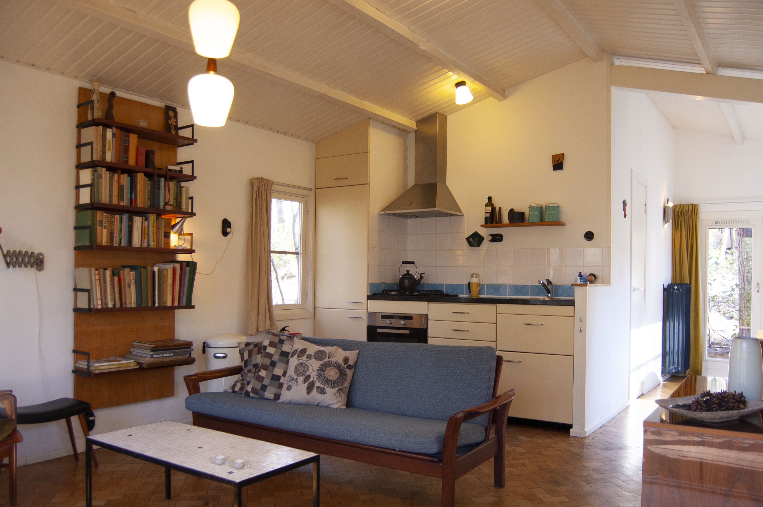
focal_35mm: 28
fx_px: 593
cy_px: 261
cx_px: 390
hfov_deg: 65.5
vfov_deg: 46.3
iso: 400
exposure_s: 1/50
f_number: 3.5
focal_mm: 18
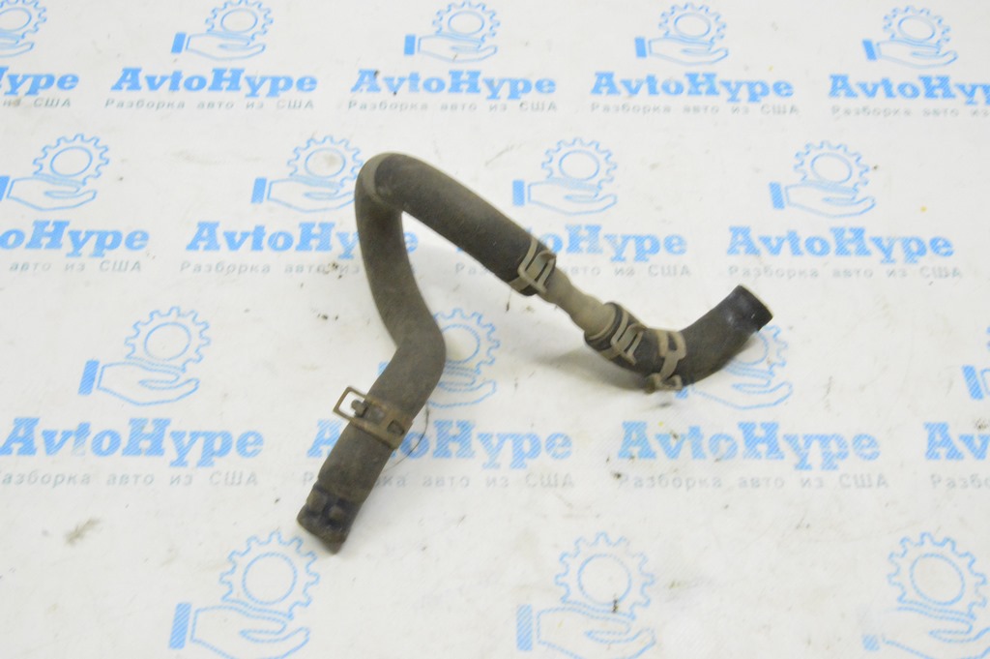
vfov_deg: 38.3
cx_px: 495
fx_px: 948
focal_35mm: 34
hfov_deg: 55.1
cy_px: 330
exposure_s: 1/15
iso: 6400
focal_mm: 23
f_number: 20
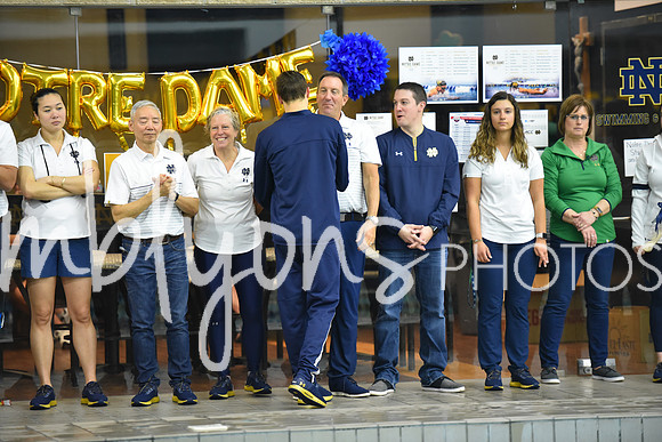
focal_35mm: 170
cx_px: 331
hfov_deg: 12.1
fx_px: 3127
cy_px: 221
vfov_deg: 8.1
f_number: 2.8
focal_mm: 170
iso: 3200
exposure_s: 1/500
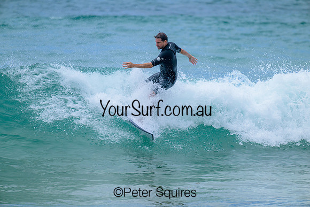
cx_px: 155
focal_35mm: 560
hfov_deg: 3.7
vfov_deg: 2.5
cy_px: 104
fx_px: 4823
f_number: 8
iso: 400
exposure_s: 1/2000
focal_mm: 560
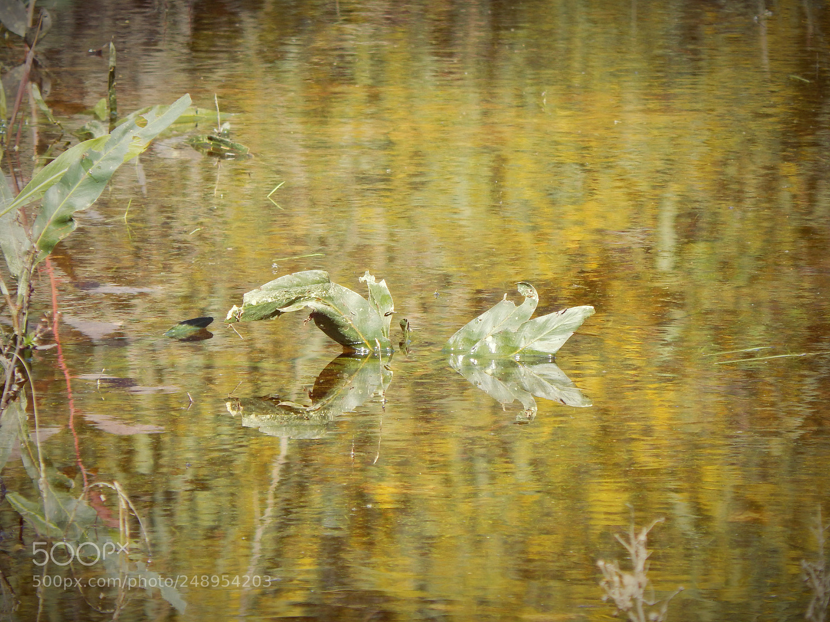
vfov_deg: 2.2
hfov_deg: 2.9
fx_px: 16185
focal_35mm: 675
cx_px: 415
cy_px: 311
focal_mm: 120
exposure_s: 1/200
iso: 125
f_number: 5.8
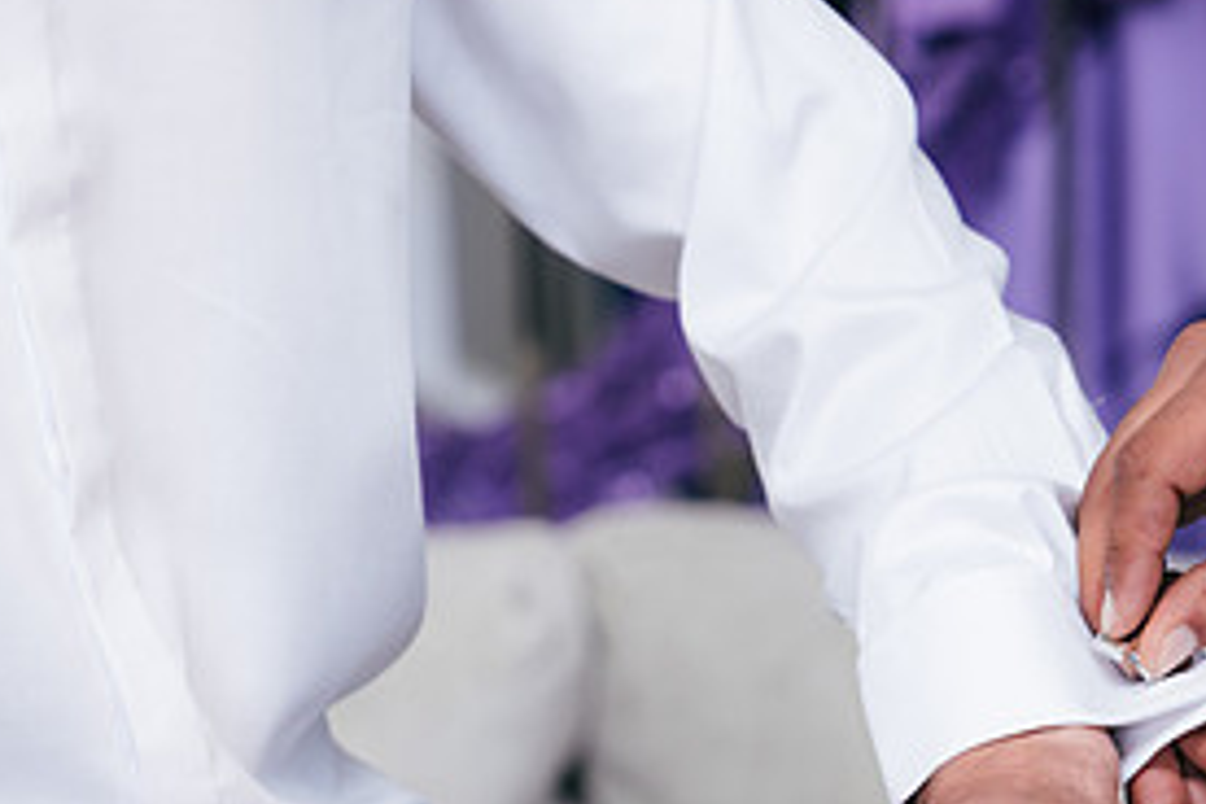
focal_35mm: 147
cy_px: 570
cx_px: 1092
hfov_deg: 13.8
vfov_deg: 9.3
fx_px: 4924
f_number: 2.8
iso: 320
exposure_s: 1/160
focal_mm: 70
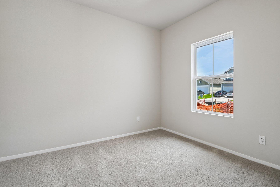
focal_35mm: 17
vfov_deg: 70.3
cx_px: 147
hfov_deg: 93.2
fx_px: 132
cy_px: 84
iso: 400
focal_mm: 10
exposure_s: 1/30
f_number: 8
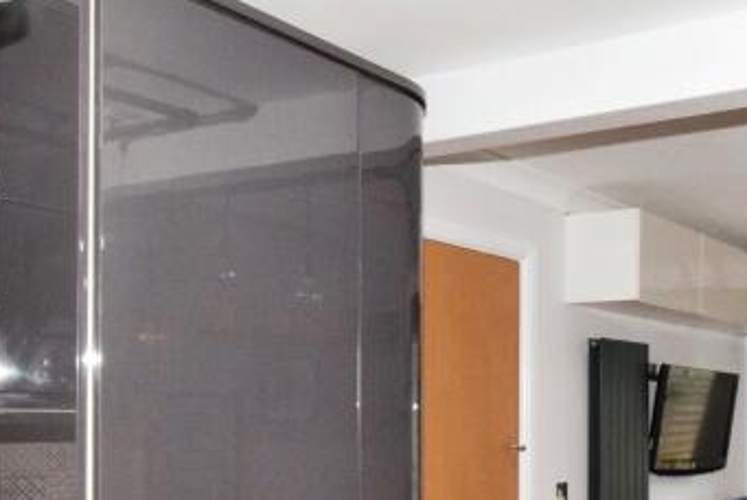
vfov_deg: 29.3
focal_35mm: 45
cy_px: 391
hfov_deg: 41.3
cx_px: 622
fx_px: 935
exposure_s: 1/60
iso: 1000
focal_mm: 10
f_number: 13
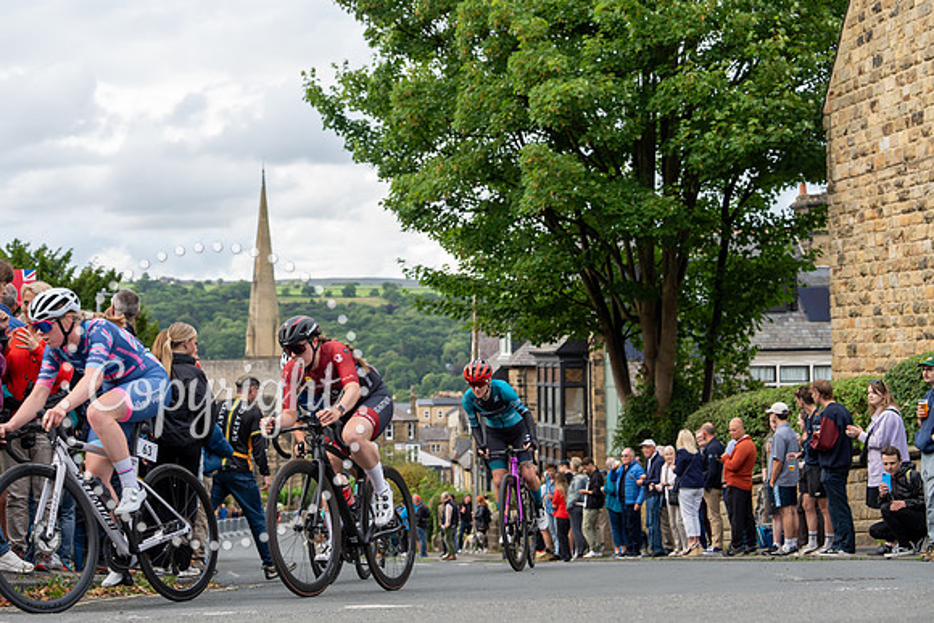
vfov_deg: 21.1
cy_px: 265
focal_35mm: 64
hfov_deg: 31.2
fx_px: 1669
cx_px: 397
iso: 500
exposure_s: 1/500
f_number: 4
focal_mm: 56
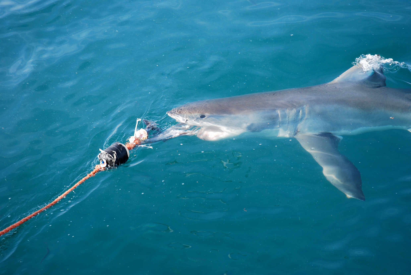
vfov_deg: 16.6
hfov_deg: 24.6
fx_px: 943
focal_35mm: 82
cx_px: 206
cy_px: 138
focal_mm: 55
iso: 110
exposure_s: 1/125
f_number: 5.6
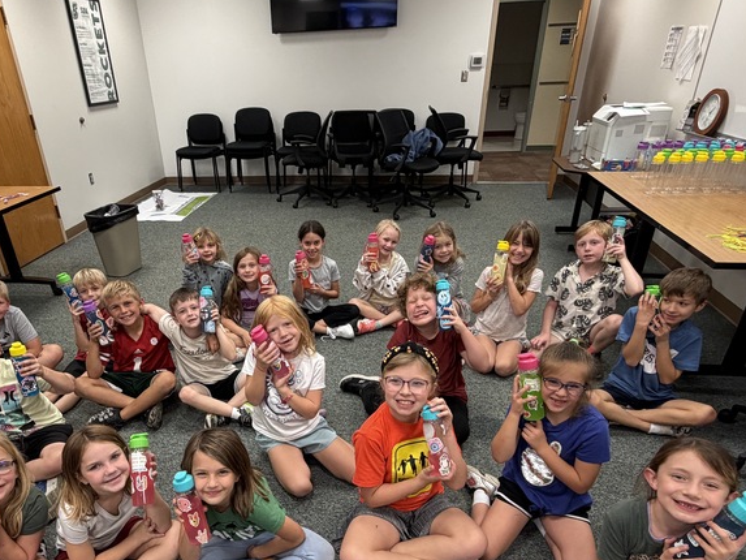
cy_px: 378
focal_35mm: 25
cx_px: 316
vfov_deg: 53.7
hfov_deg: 69.0
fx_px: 539
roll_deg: +1.8
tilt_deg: -31.5
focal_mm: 2.22
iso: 200
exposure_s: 1/60
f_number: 2.2
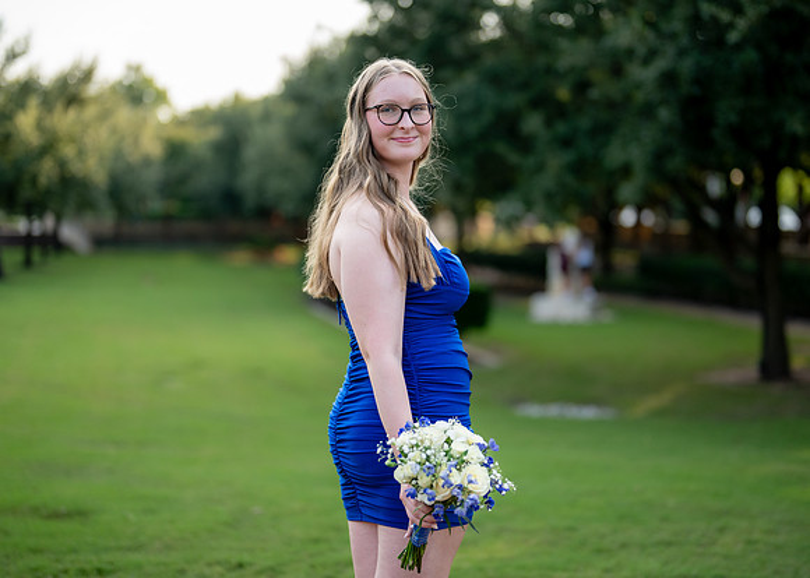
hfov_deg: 32.8
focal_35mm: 60
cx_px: 429
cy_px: 279
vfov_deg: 23.8
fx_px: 1374
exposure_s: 1/2000
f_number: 1.2
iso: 200
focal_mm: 50
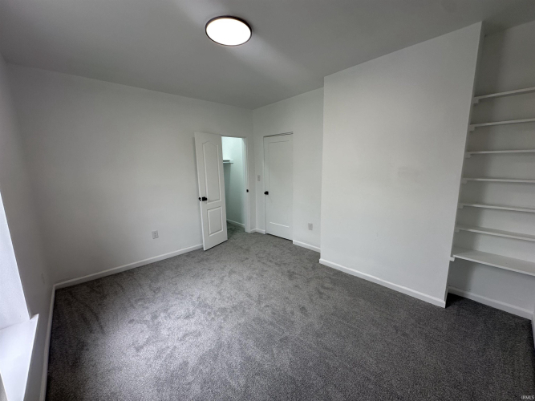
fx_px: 216
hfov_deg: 102.1
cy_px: 200
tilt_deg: -10.2
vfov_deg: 85.7
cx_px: 268
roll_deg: +0.9
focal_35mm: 14
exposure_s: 1/120
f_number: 2.2
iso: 50
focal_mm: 2.22
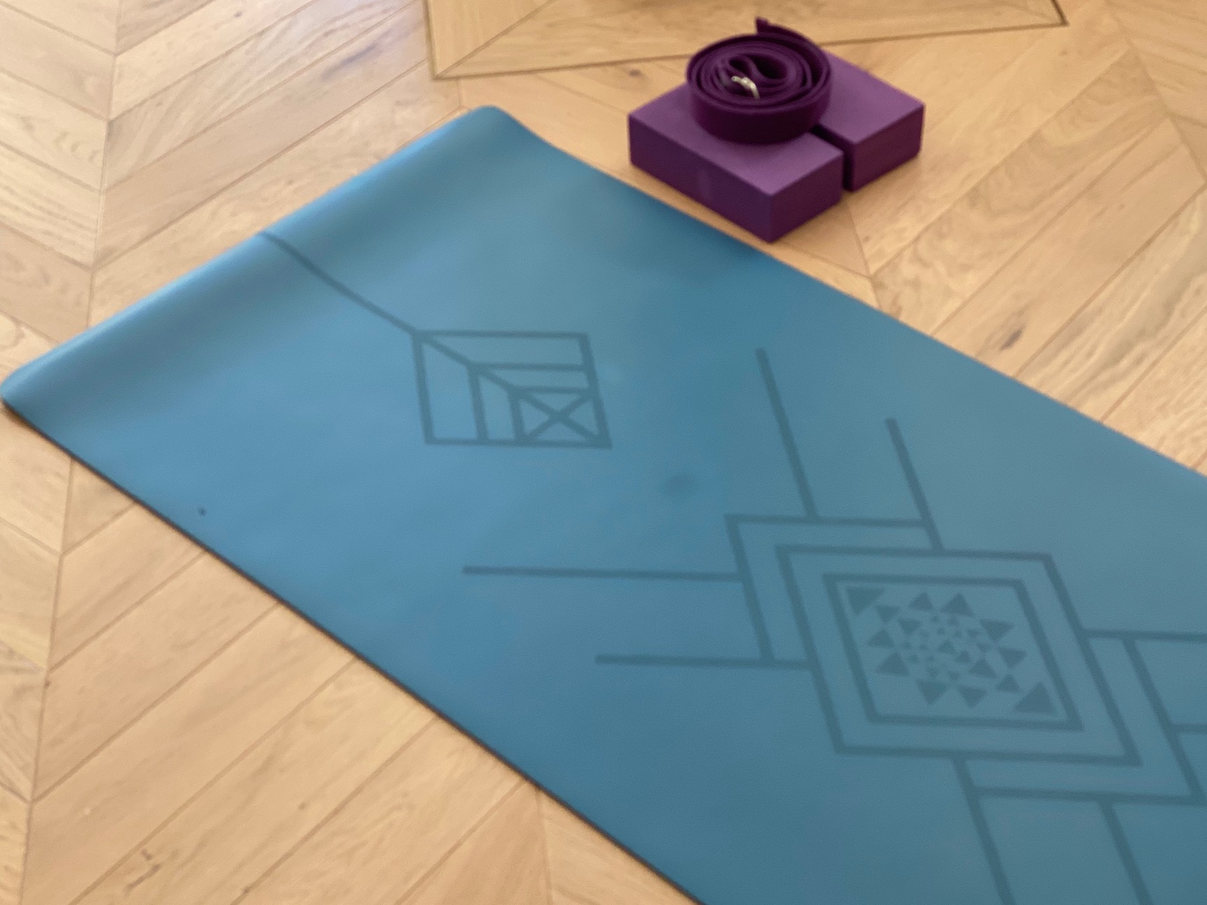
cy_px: 452
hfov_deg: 36.8
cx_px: 604
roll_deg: +1.1
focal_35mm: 52
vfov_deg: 28.0
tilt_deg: -42.2
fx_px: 1813
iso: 160
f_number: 2
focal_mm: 6
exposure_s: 1/100
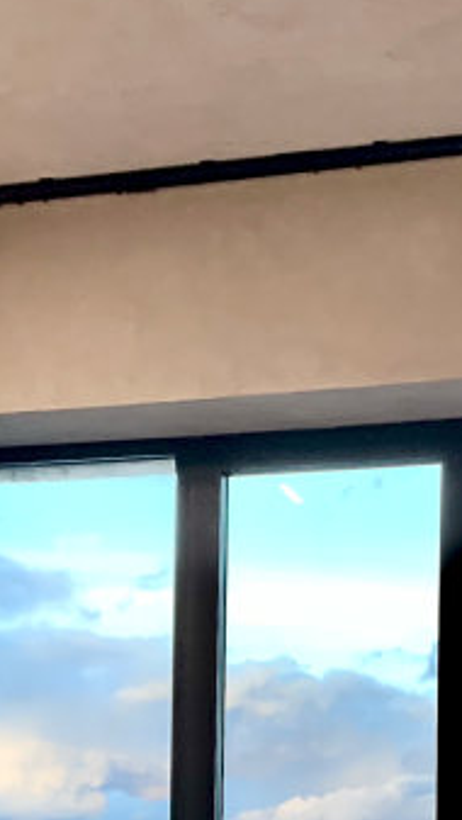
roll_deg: -1.5
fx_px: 1870
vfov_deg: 23.6
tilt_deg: +2.1
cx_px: 187
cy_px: 839
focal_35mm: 86
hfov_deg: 14.1
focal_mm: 4.25
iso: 100
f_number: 1.8
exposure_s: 1/92
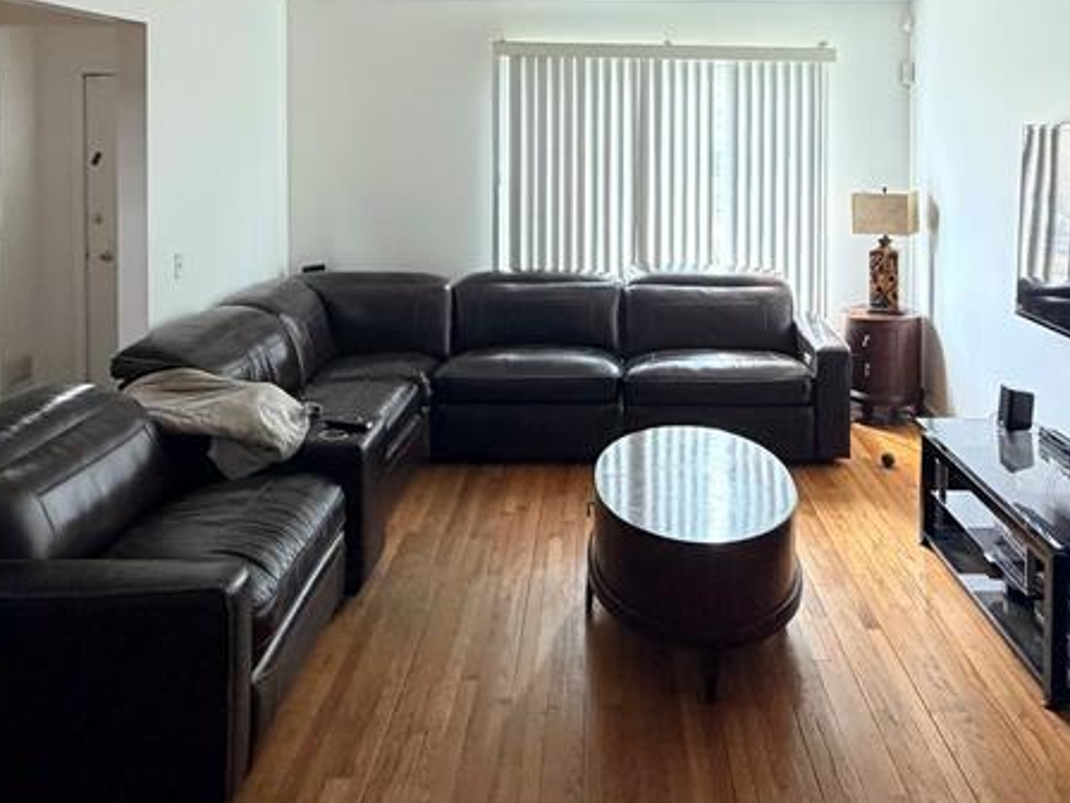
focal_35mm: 32
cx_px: 621
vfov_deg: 41.8
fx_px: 989
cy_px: 139
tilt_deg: -1.0
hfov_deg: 56.5
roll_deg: +0.5
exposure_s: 1/82
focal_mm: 2.22
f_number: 2.2
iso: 320
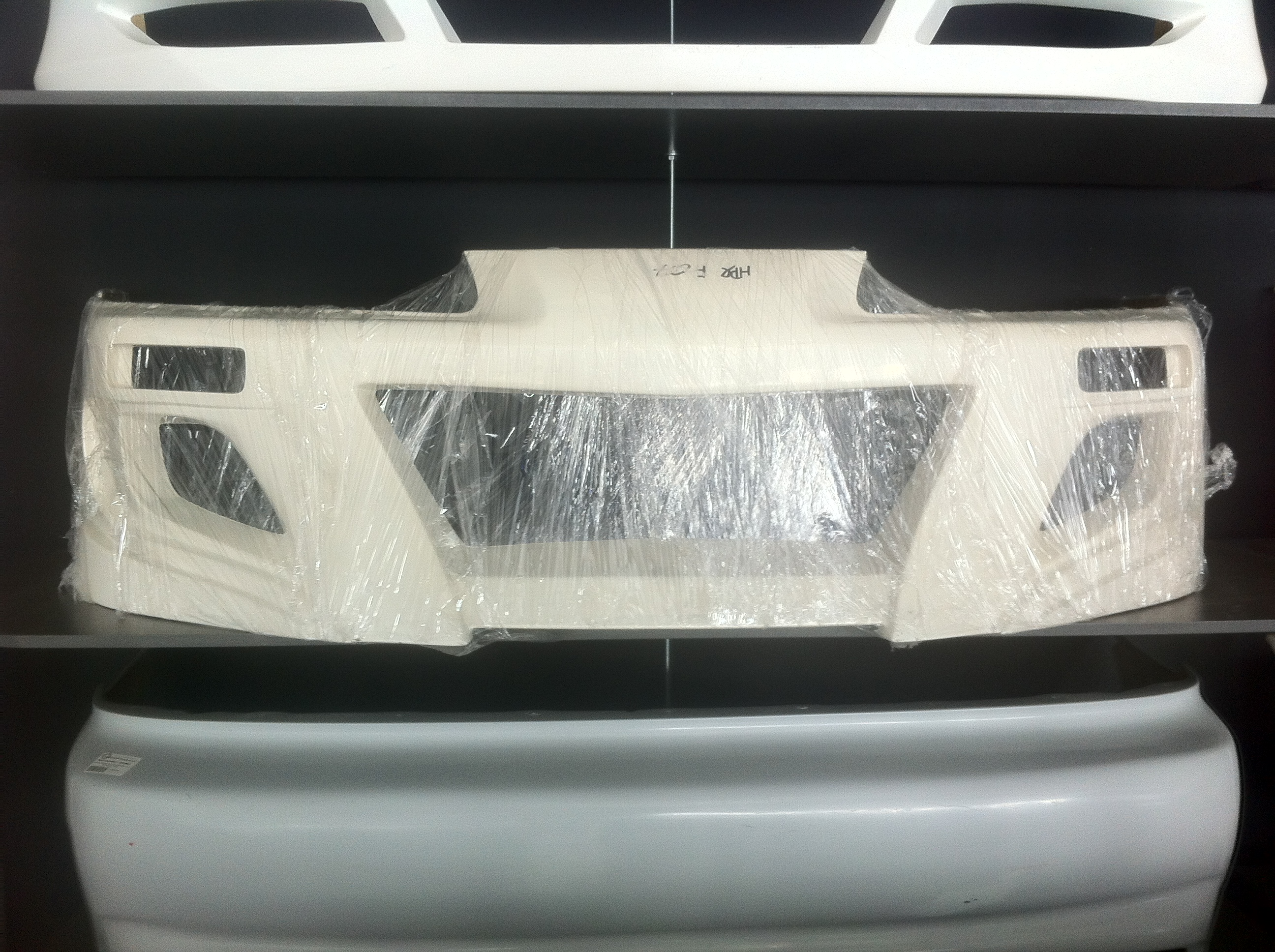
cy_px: 476
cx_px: 638
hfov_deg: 52.7
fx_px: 1287
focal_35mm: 35
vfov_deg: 40.6
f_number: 2.8
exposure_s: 1/30
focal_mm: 3.85
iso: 80
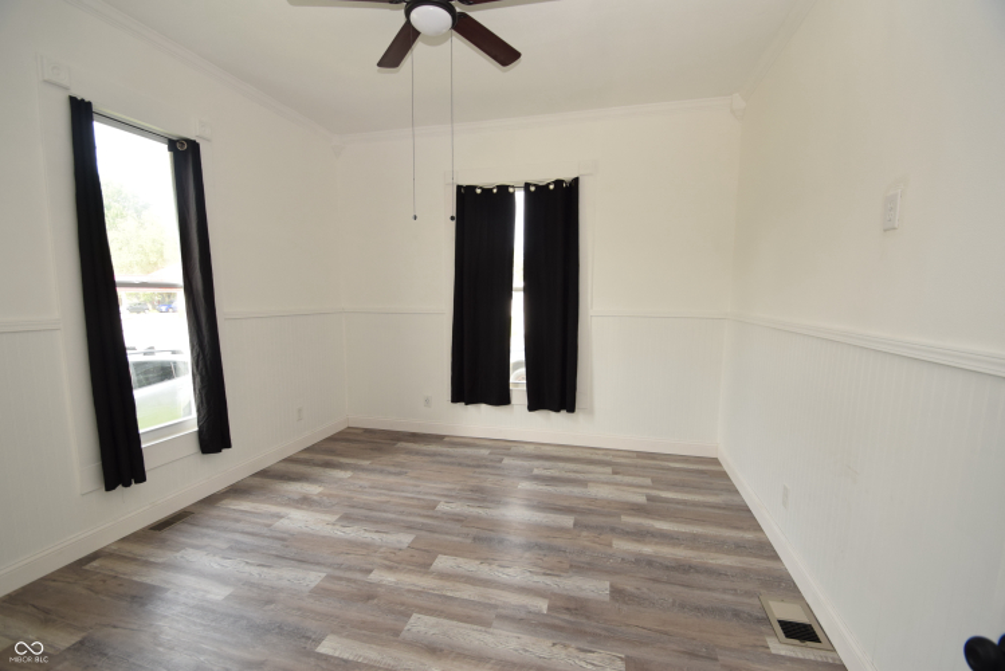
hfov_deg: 100.4
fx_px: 419
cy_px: 336
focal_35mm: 15
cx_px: 502
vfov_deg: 77.4
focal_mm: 10
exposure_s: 1/125
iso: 500
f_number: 5.6
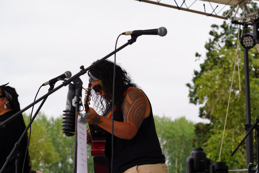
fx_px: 755
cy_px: 86
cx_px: 130
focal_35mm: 105
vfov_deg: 13.0
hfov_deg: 19.5
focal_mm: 105
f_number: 6.3
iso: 100
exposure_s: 1/200
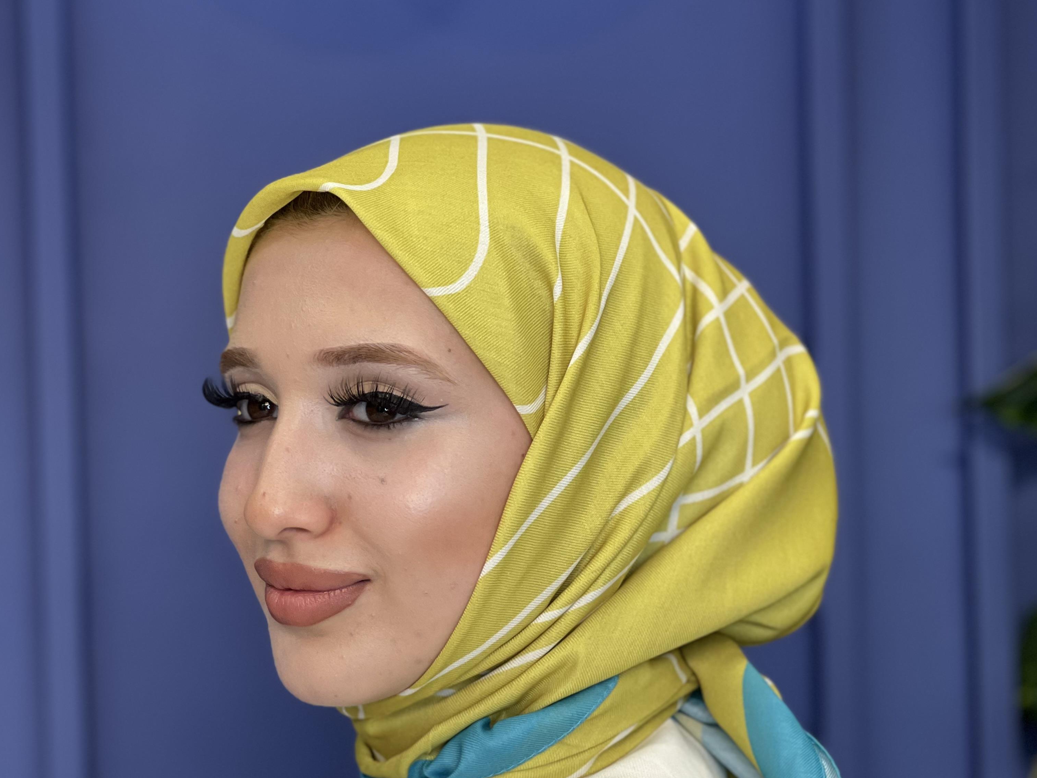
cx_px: 519
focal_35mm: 103
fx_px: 3086
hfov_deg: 19.1
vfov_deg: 14.3
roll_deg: +1.1
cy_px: 594
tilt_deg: -1.7
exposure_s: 1/100
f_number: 2.8
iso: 100
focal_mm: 9
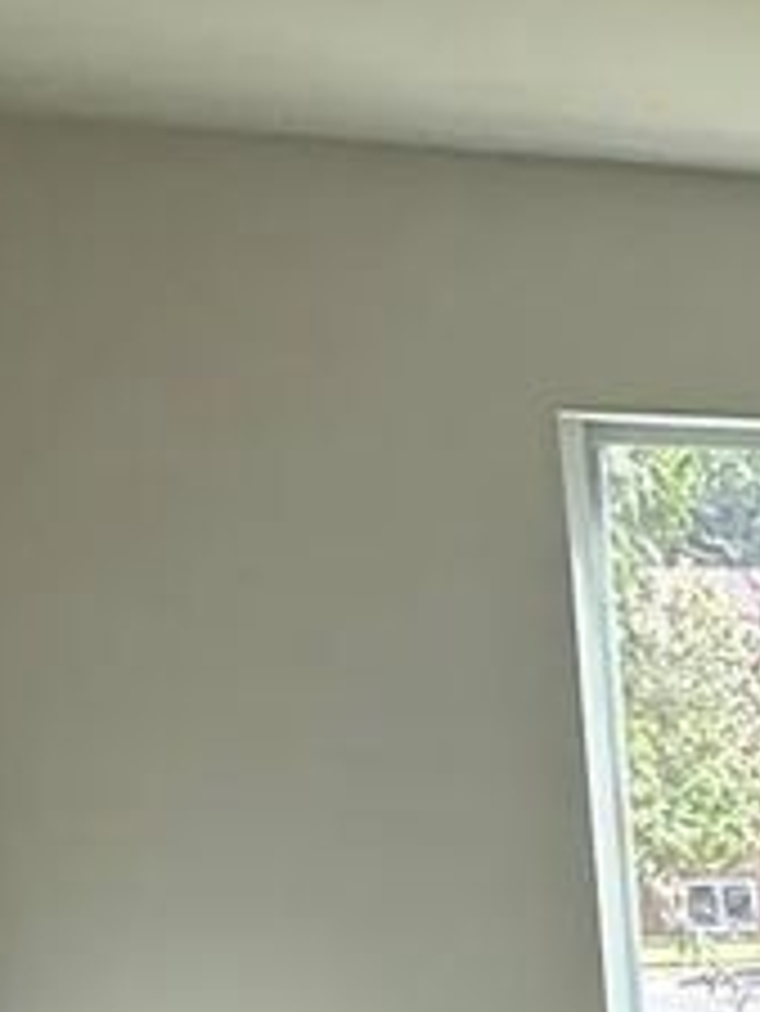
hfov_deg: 15.0
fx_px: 2486
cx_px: 1390
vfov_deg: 20.3
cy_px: 1433
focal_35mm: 85
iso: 100
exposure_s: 1/99
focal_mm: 2.22
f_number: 2.2
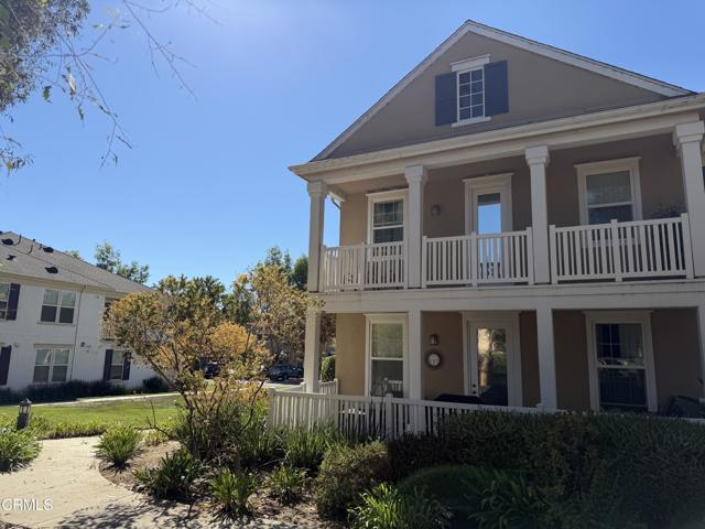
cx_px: 352
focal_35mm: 24
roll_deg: -2.3
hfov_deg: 71.6
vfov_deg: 56.8
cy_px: 264
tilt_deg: +11.6
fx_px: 489
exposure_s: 1/4405
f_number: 1.78
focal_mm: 6.76
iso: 80
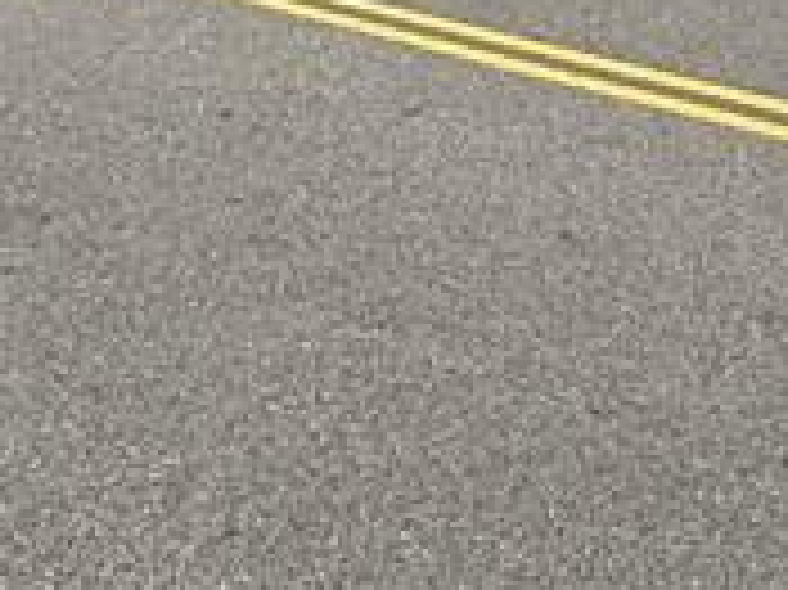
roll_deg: -1.7
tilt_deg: +5.7
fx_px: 1865
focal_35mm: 82
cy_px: -631
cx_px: 360
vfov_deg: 14.5
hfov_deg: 23.8
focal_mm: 2.22
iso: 50
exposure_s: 1/1534
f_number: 2.2
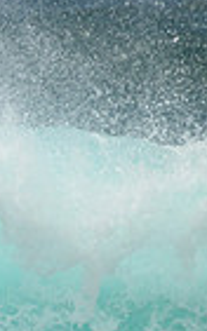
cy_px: 309
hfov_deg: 0.4
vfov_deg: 0.6
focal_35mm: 3363
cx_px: -428
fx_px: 30386
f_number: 11
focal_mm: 800
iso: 400
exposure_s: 1/2000
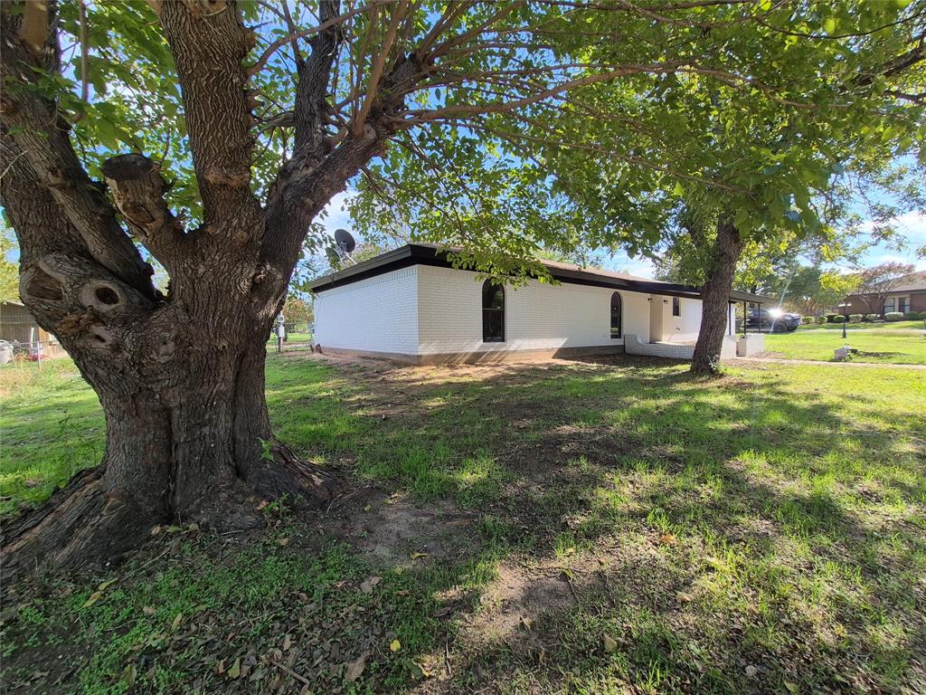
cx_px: 463
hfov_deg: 106.2
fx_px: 348
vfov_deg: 89.9
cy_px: 348
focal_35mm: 13
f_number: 2.2
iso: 40
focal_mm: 1.74
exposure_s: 1/501
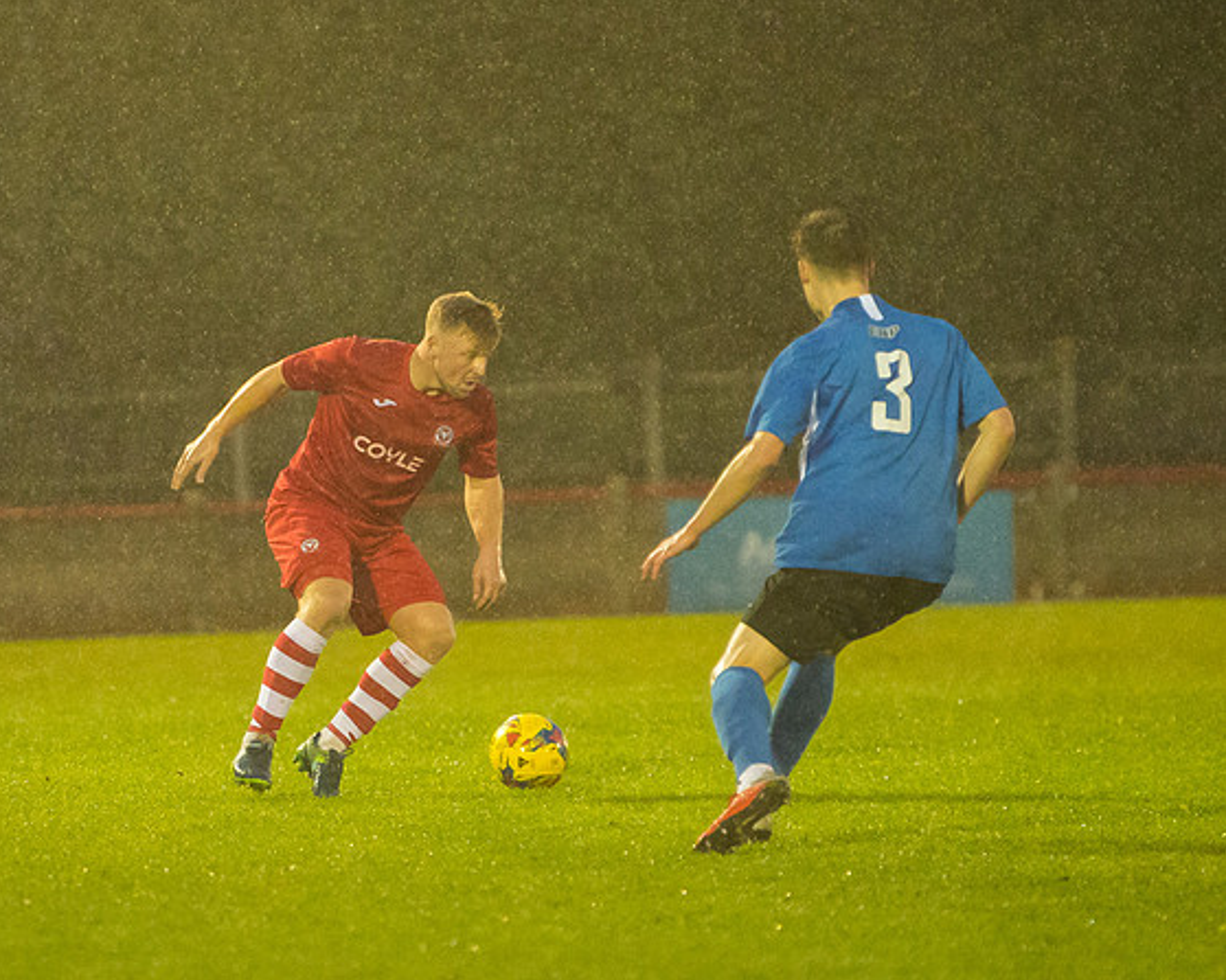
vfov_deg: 3.8
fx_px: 14802
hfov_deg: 4.7
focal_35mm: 408
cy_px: 418
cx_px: 436
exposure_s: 1/1000
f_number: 2.8
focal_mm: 185
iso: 5000
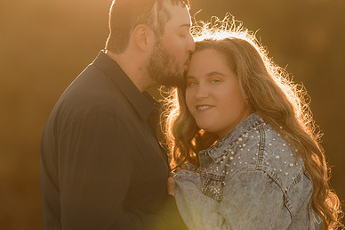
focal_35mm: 127
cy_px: 70
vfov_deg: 10.8
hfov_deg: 16.1
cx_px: 160
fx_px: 1216
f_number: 1.4
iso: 50
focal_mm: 85
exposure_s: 1/500
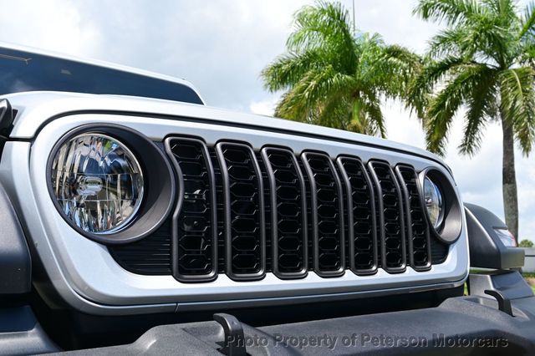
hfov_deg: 51.3
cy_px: 178
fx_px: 557
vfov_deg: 35.5
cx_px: 268
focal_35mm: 38
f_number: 7.1
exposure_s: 1/200
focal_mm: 25
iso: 100
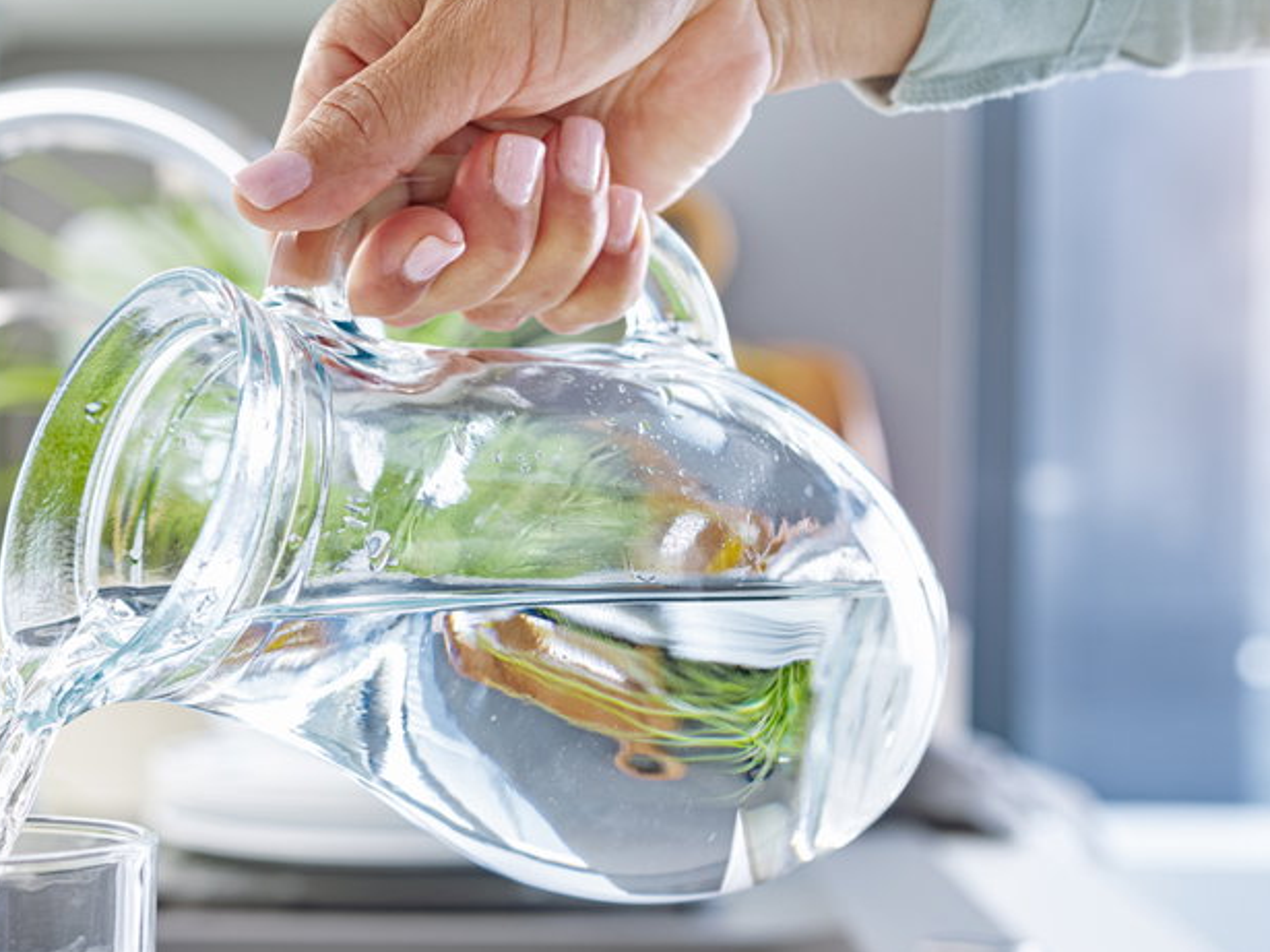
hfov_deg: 25.7
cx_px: 352
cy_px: 748
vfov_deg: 19.5
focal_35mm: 75
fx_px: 2751
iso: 200
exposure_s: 1/60
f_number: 3.5
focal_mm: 40
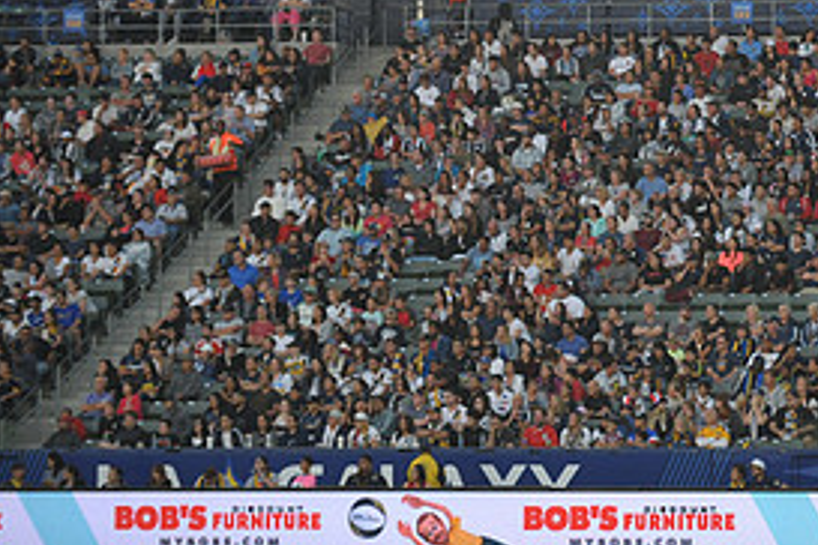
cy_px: 141
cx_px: 764
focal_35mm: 255
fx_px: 5794
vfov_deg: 5.4
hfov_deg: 8.0
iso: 640
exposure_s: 1/800
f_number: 2.8
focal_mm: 120
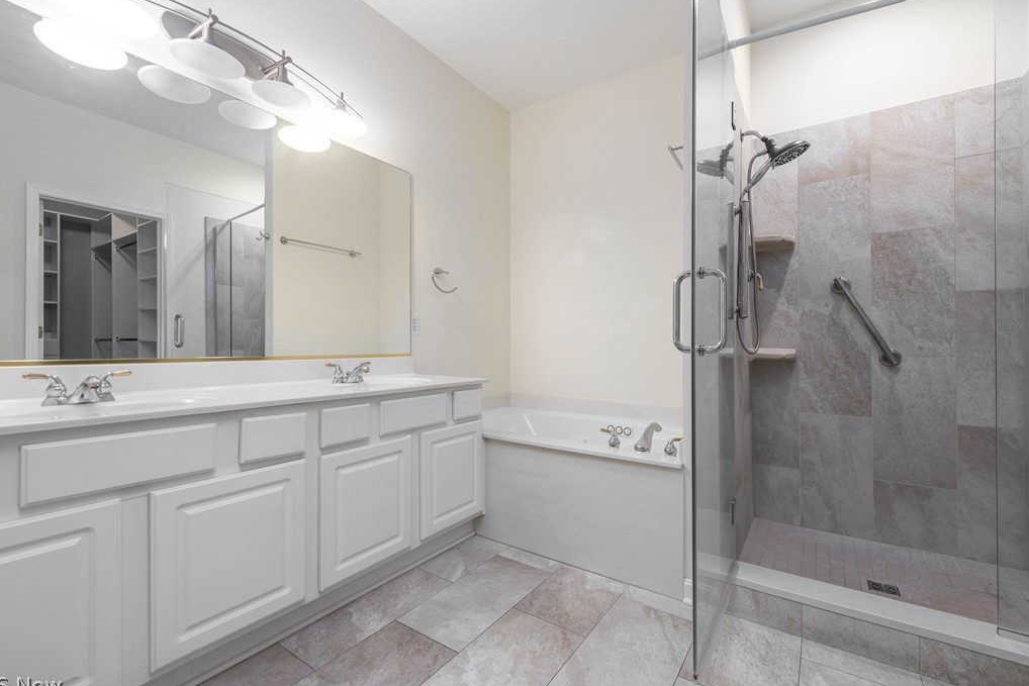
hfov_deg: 96.7
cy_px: 336
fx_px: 457
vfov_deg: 73.8
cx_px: 509
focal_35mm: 16
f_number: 8
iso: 200
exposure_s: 1/60
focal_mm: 15
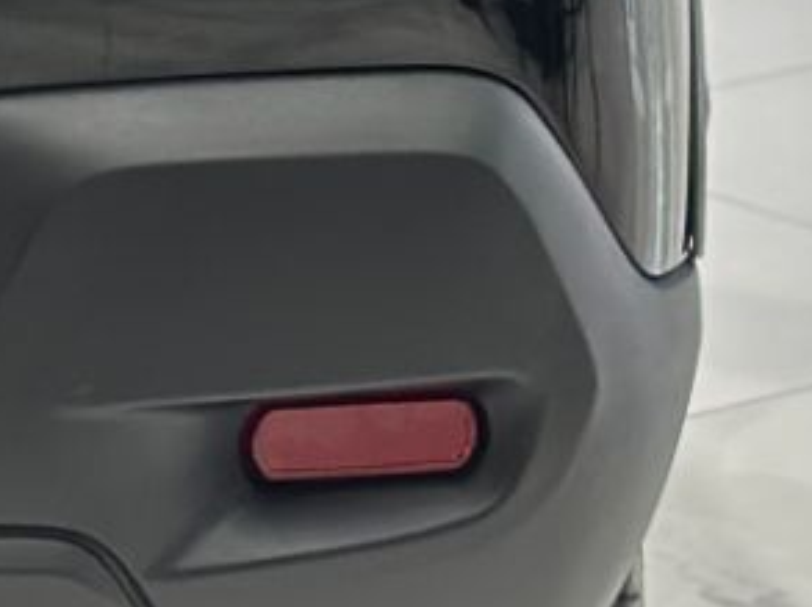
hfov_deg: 6.1
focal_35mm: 315
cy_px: -432
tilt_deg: -12.0
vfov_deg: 4.7
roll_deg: +0.0
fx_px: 7380
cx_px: -1036
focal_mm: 6.86
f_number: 1.78
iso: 160
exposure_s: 1/60
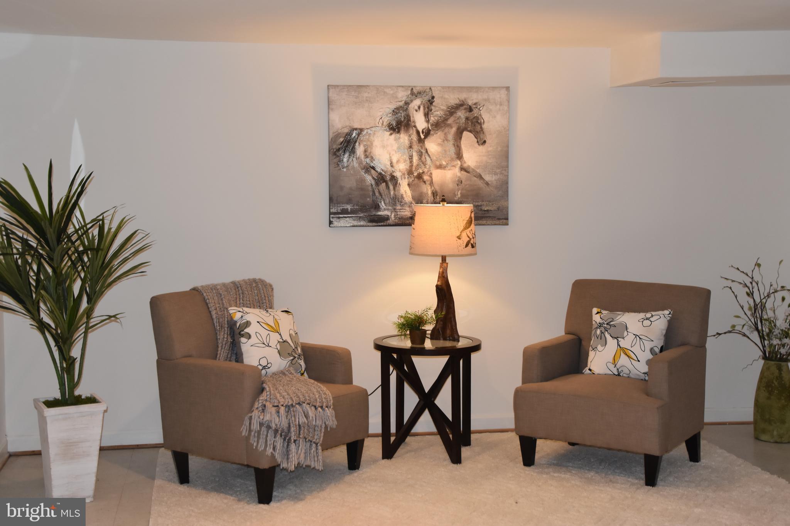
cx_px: 395
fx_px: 1020
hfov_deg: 42.3
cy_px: 263
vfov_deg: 28.9
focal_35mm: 46
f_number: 4
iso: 800
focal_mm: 31
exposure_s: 1/60
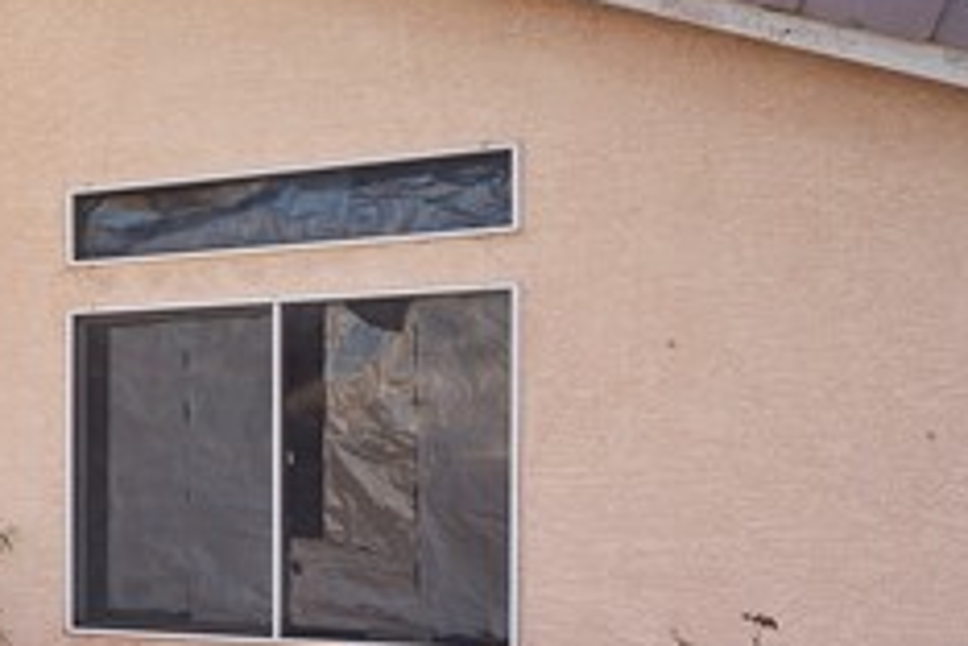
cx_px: -720
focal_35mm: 79
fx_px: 2124
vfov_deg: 17.2
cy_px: 484
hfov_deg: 19.8
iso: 100
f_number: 8
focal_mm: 17
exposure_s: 1/160
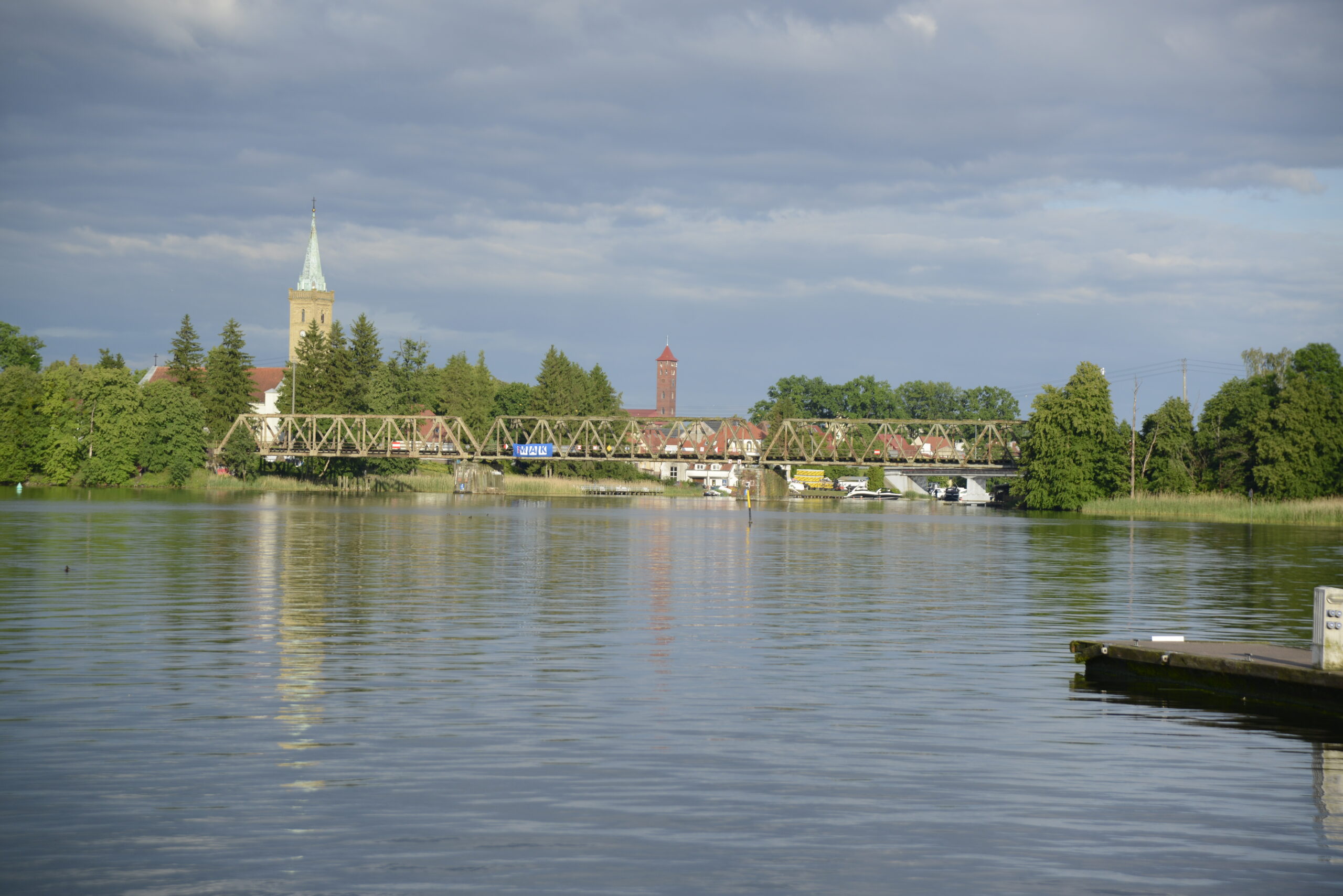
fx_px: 3172
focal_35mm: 85
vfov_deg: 16.1
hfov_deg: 23.9
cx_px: 672
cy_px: 448
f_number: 4
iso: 220
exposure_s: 1/1600
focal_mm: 85
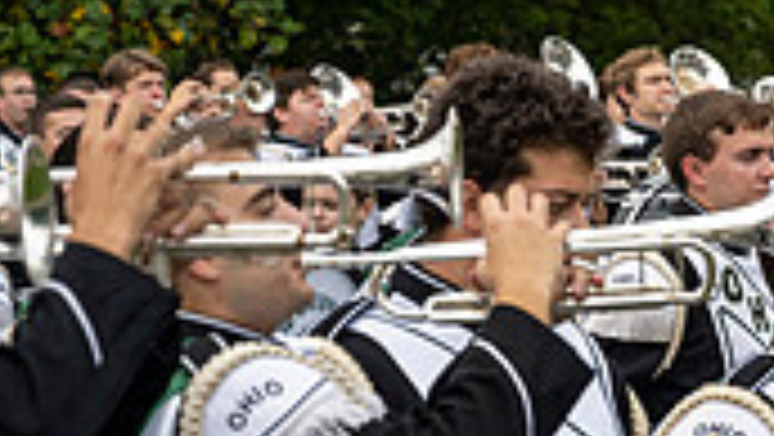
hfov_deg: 9.8
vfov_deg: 5.7
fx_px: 4354
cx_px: 1166
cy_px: 380
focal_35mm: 212
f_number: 4
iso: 320
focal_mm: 60
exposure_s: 1/800
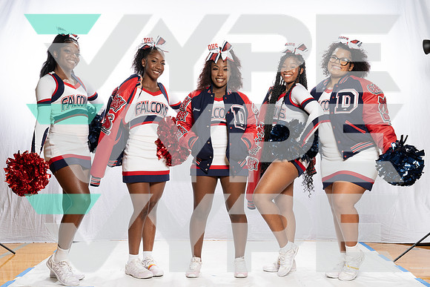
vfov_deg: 29.3
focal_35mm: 46
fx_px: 549
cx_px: 217
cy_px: 147
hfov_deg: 42.8
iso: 1250
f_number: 10
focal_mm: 39
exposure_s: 1/250
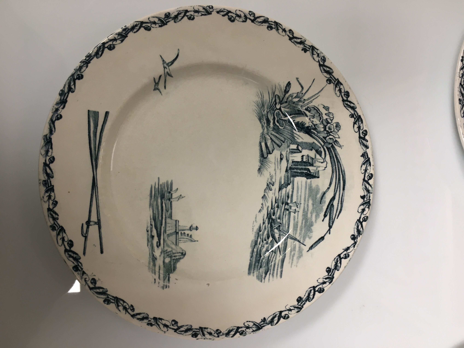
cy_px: 174
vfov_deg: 48.2
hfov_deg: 61.7
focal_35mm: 29
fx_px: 389
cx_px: 232
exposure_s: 1/33
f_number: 2.2
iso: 64
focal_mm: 4.15
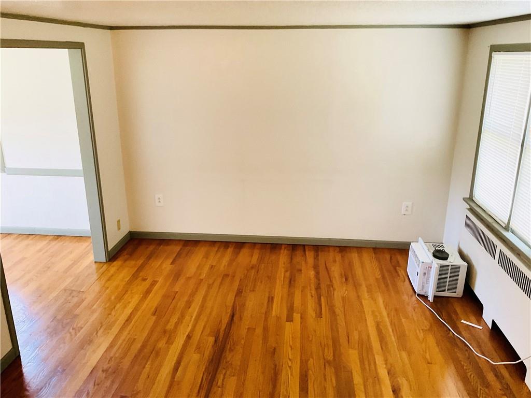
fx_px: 445
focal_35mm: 29
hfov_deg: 61.7
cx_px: 266
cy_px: 199
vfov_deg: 48.2
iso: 200
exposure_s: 1/60
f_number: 1.8
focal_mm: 3
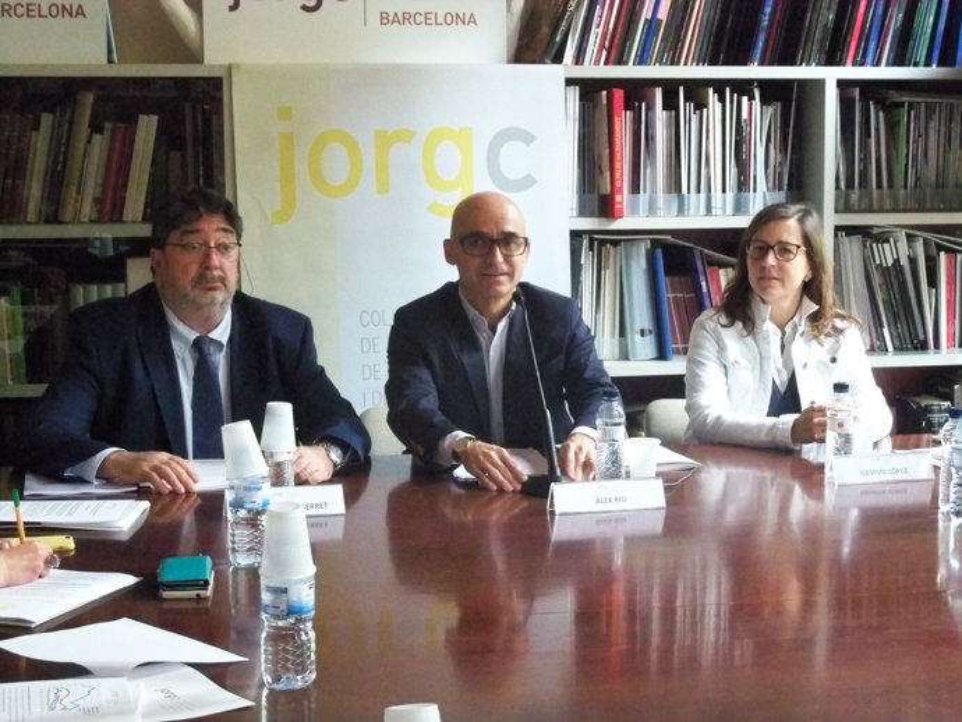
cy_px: 361
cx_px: 481
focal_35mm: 70
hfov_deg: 27.8
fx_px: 1946
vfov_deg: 21.0
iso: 1600
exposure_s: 1/100
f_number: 4.1
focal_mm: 12.3
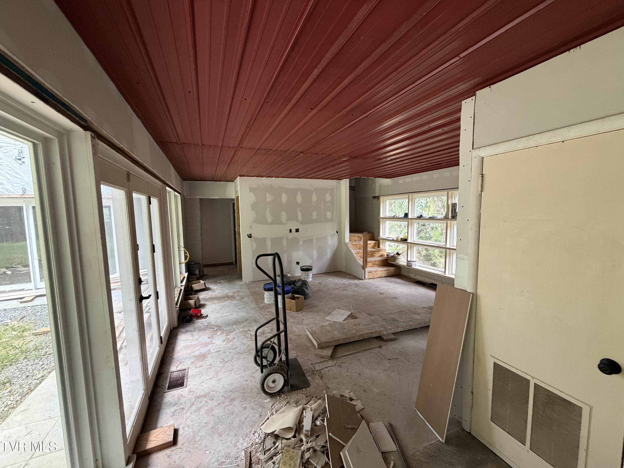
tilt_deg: -5.3
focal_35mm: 14
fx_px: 252
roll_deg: +1.9
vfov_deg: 85.7
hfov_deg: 102.1
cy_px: 234
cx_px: 312
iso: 400
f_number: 2.2
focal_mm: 2.22
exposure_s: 1/60
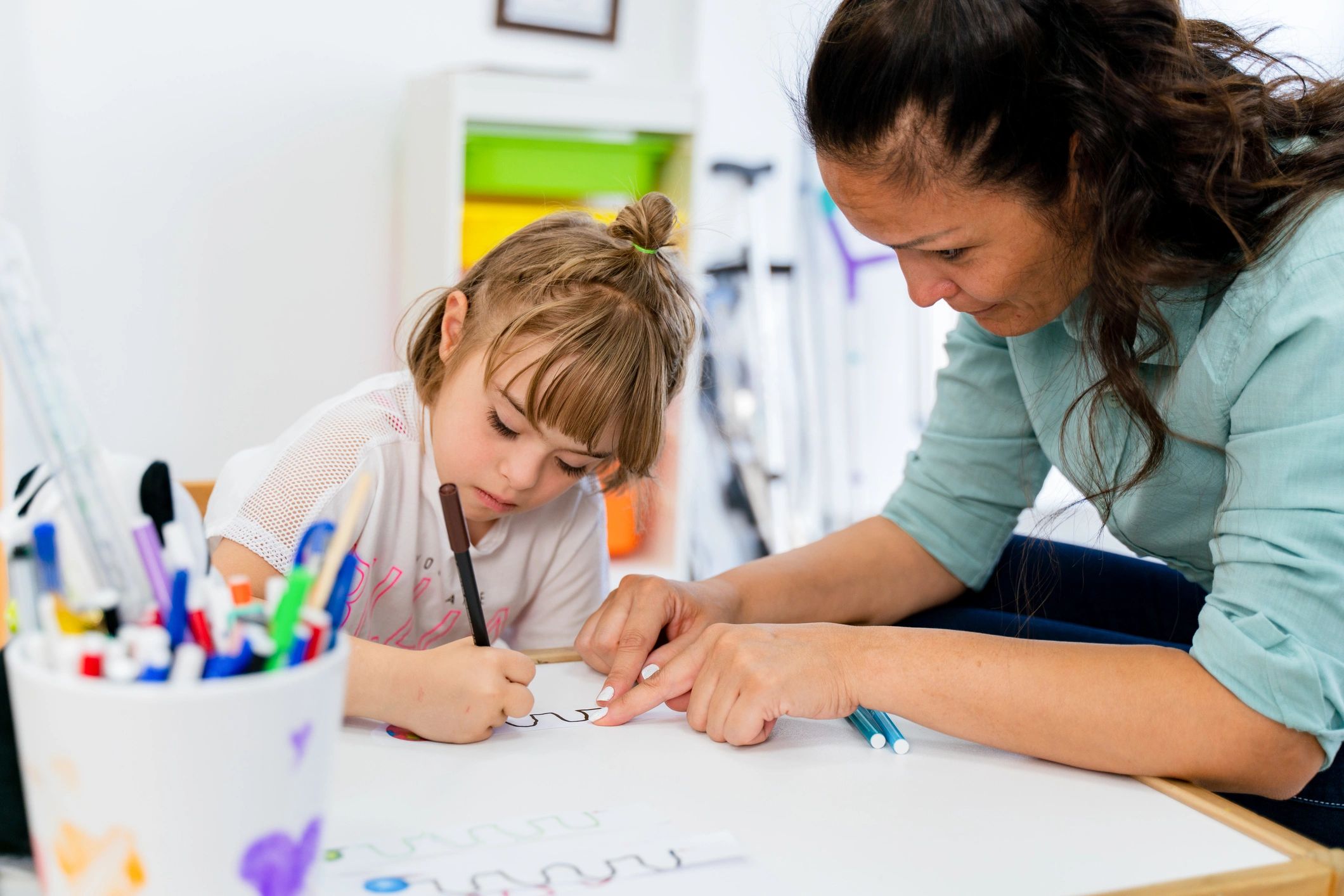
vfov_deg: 29.9
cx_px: 672
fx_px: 1680
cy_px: 448
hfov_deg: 43.6
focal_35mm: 45
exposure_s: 1/125
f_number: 2.8
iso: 125
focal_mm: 45
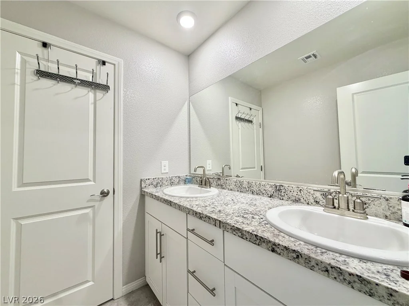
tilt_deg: +1.5
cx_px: 204
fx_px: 165
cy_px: 153
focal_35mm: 14
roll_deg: +0.9
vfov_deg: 85.7
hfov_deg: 102.1
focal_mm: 2.22
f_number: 2.2
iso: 200
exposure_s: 1/120
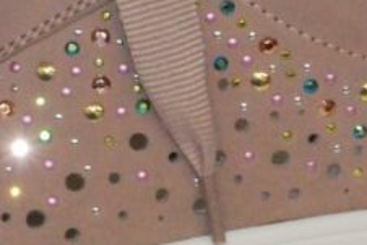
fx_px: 2183
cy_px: -65
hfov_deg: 9.6
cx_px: 66
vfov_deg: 6.4
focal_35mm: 214
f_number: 16
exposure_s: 1/200
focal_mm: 24
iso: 1600
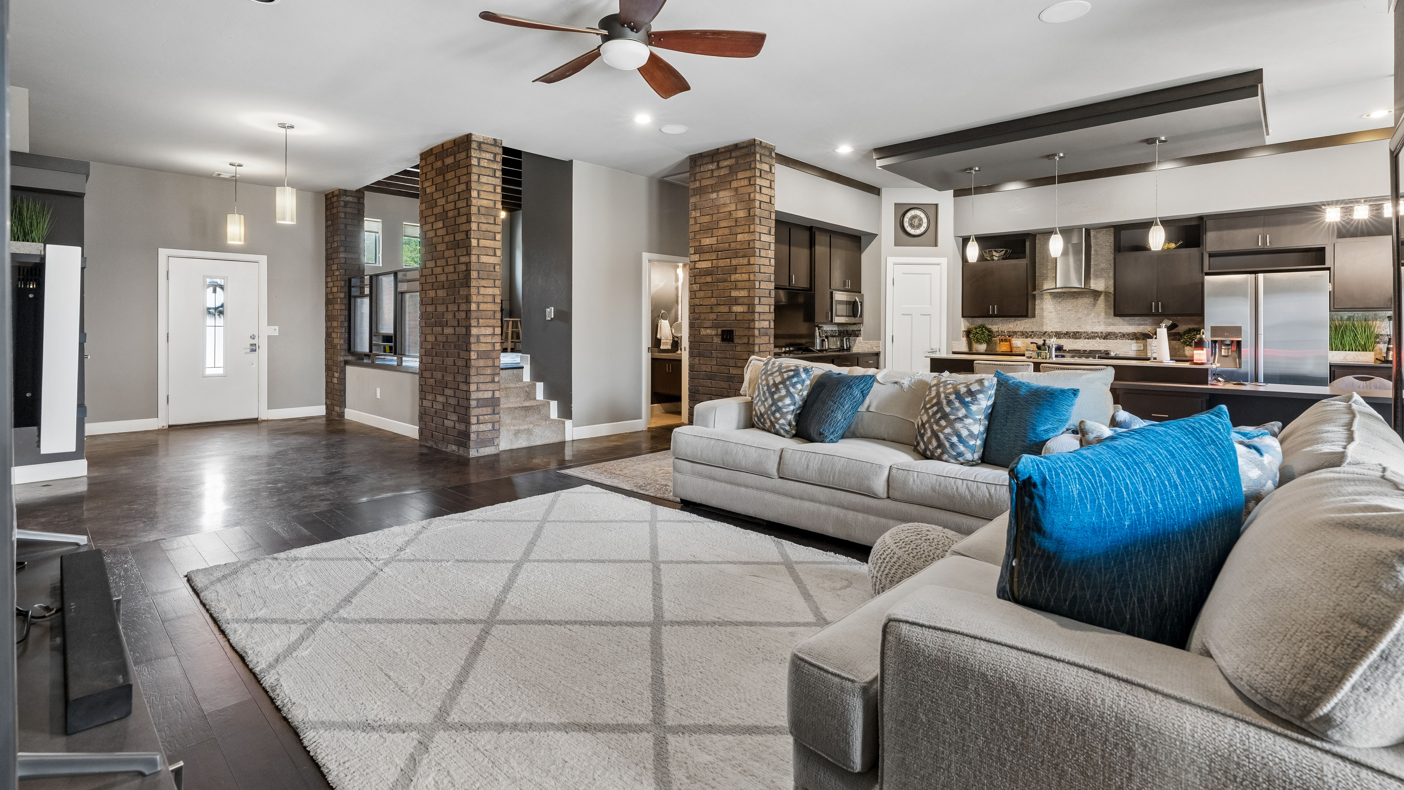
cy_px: 330
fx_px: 633
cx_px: 707
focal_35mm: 17
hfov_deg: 95.9
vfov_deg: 63.5
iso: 800
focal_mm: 16
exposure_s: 1/30
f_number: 8
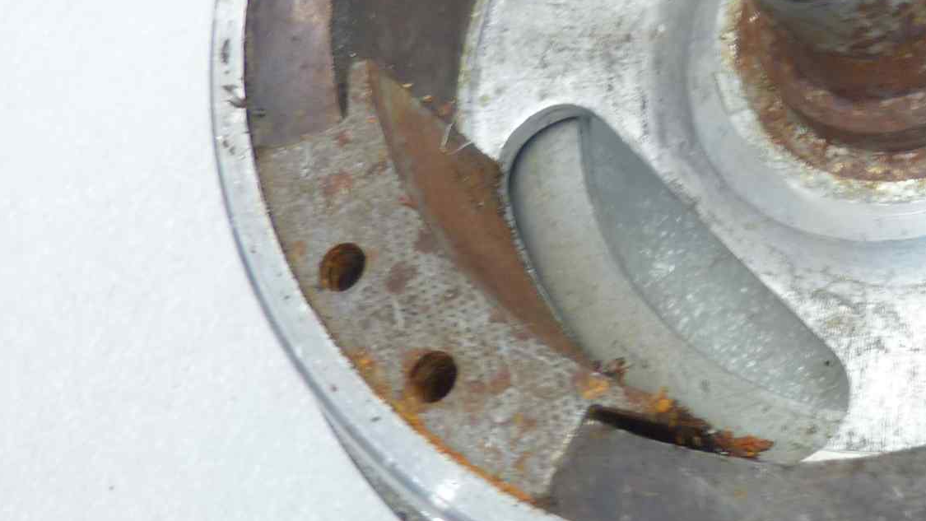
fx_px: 1522
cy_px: 96
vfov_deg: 19.2
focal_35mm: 62
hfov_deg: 30.5
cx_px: 998
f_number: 3.3
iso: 80
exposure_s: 1/8
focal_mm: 4.1
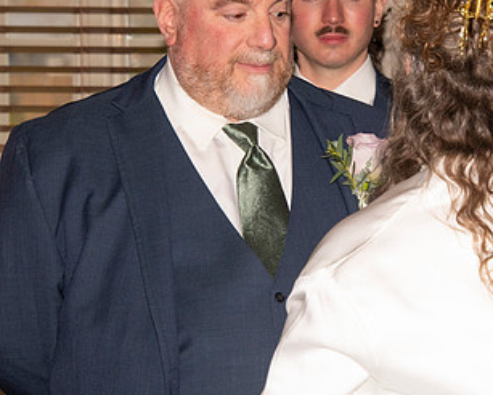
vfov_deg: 6.0
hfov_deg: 7.5
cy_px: 174
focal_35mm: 257
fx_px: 3752
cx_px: 418
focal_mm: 145
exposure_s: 1/160
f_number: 10
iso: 1000
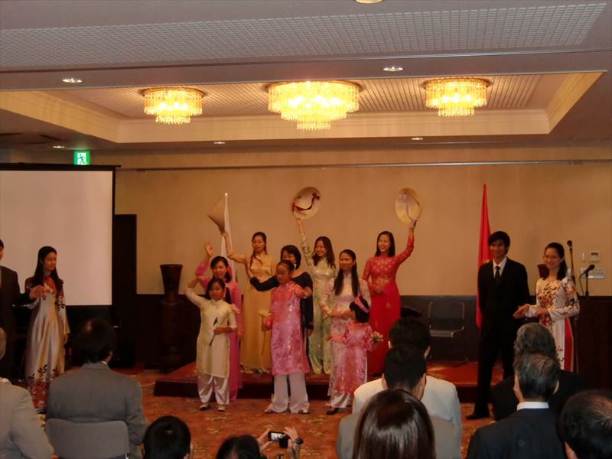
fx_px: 831
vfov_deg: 30.9
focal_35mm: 47
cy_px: 230
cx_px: 306
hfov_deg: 40.4
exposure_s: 1/60
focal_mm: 8.4
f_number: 4
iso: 400
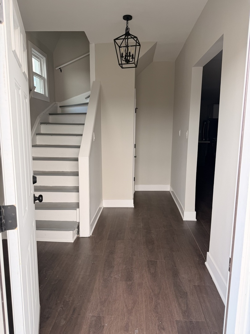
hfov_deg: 56.8
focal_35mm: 24
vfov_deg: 71.6
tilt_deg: -10.9
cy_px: 167
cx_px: 125
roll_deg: +0.2
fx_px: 231
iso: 64
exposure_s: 1/121
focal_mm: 6.76
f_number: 1.78
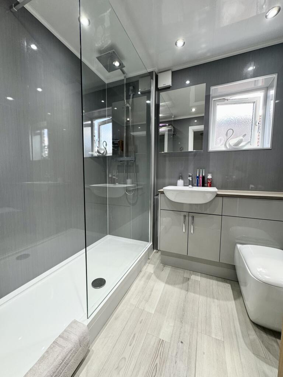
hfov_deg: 85.7
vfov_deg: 102.1
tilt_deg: -4.8
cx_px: 142
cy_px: 188
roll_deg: +0.4
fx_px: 153
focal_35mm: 14
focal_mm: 2.22
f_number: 2.2
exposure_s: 1/100
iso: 160
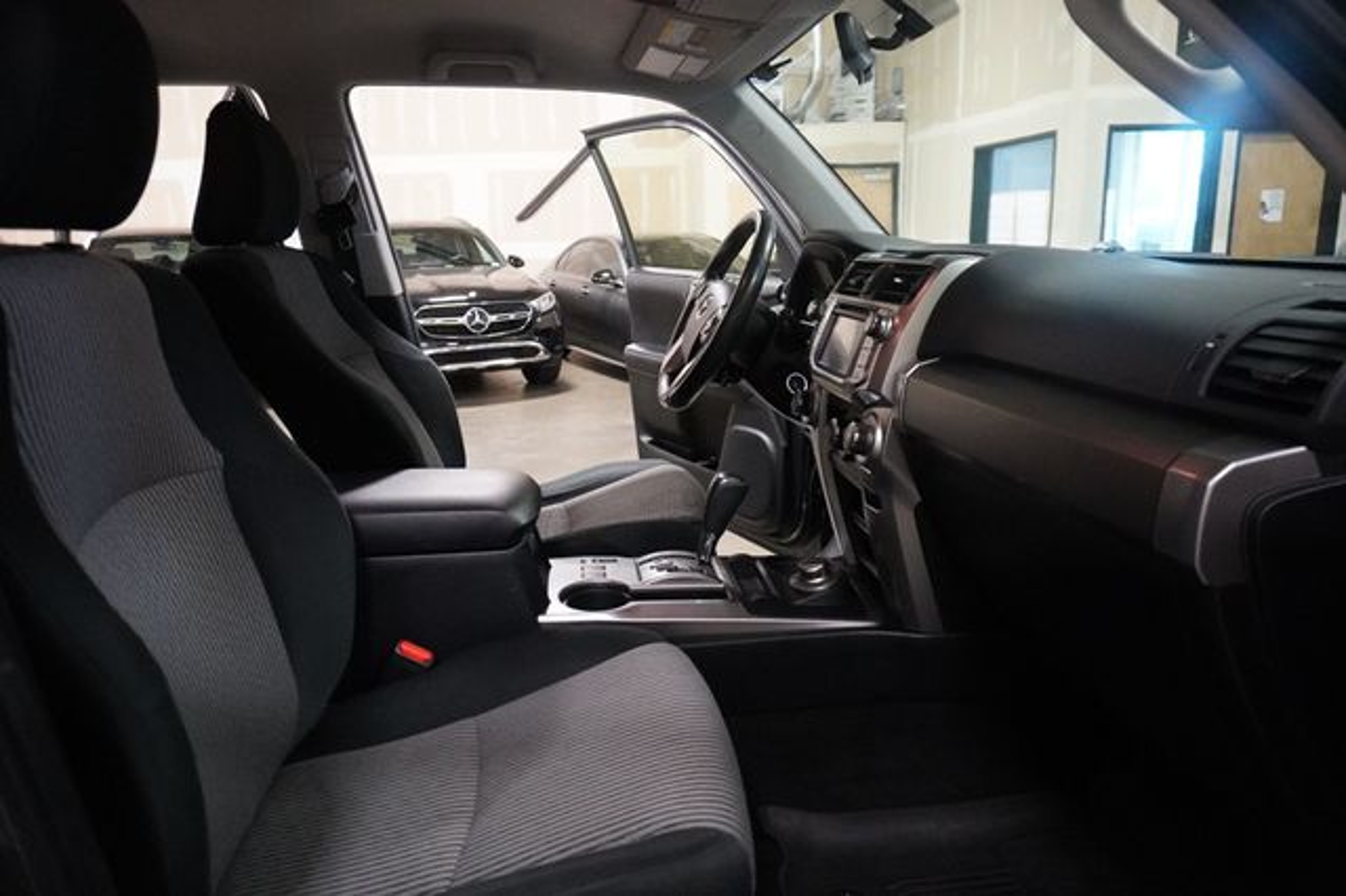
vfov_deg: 53.1
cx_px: 673
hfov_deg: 73.8
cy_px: 448
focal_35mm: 24
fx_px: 897
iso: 6400
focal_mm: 16
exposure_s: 1/125
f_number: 3.5
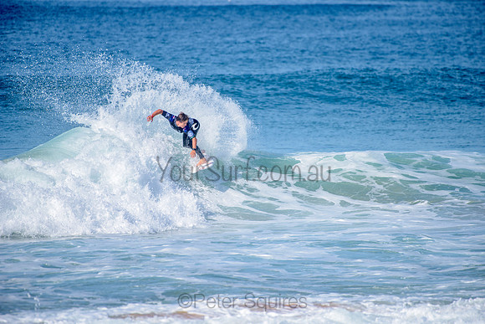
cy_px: 162
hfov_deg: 4.1
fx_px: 6737
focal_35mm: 500
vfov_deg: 2.8
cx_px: 242
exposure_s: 1/2000
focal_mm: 500
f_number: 5.6
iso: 160
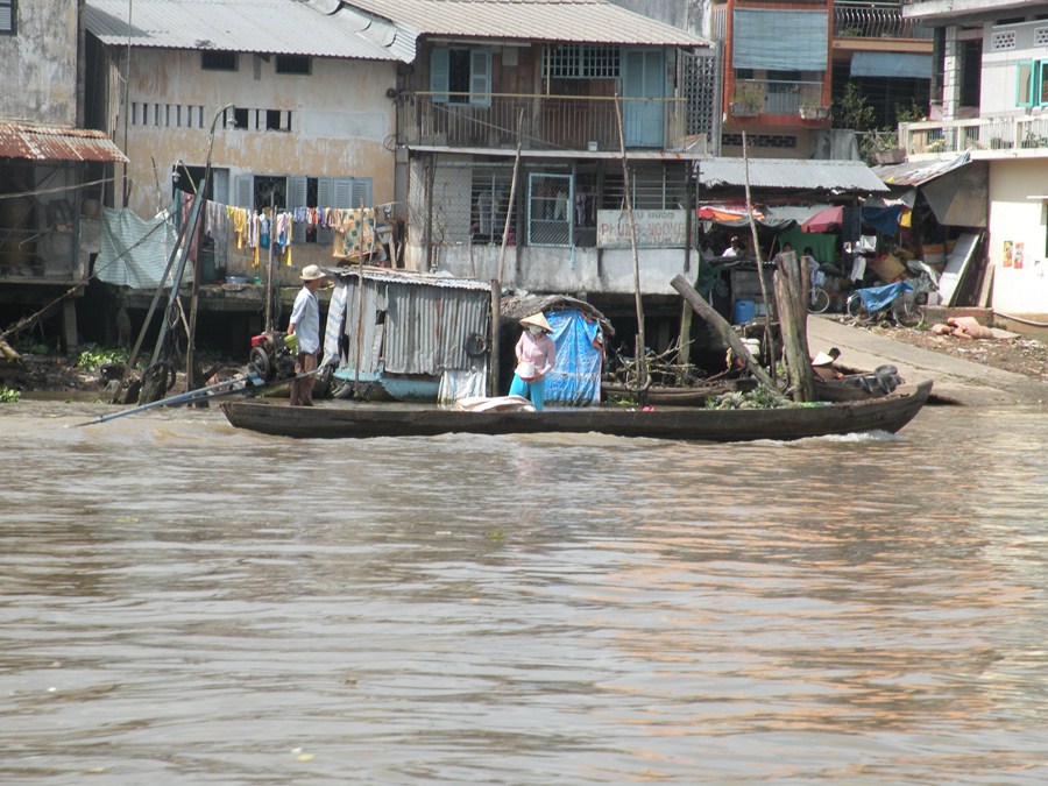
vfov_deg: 9.6
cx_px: 524
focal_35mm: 155
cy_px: 393
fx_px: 4693
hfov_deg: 12.7
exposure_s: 1/240
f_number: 6.3
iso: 64
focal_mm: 27.4
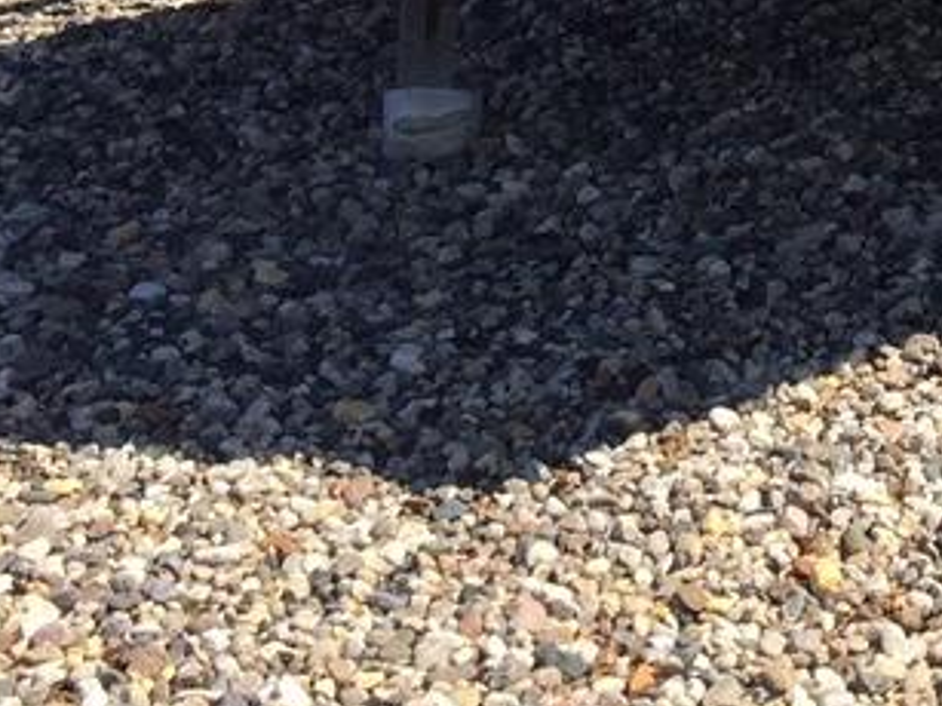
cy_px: -746
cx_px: 1491
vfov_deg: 11.0
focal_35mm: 121
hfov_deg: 14.9
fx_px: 3291
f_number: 2.2
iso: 32
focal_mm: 4.15
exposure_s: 1/1319
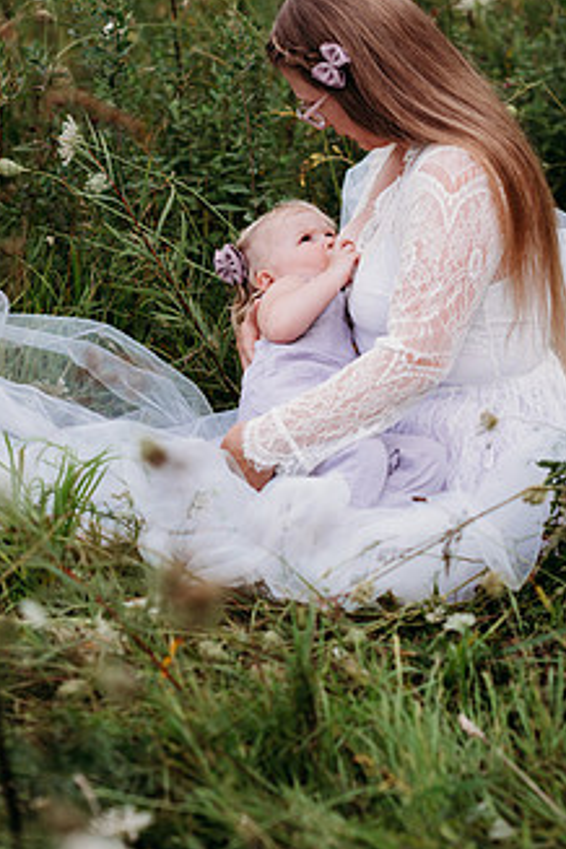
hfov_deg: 11.7
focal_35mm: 117
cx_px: 312
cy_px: 319
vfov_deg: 17.5
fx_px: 2759
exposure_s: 1/1600
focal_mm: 85
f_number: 2.8
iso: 320
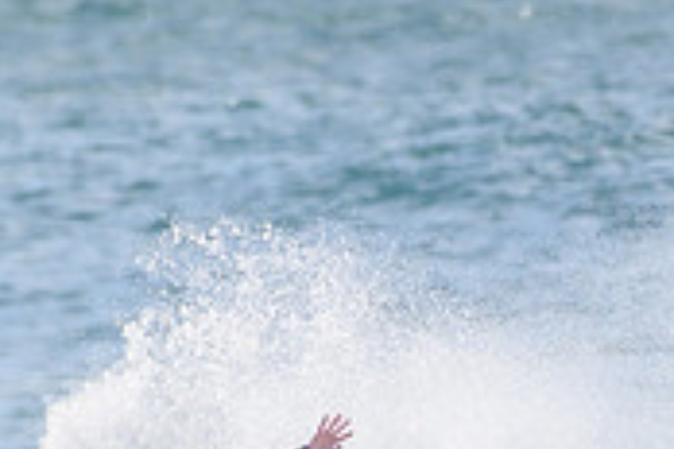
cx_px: 31
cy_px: 641
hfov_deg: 0.8
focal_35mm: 2506
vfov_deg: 0.5
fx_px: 46914
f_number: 5.6
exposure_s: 1/2000
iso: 250
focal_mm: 500
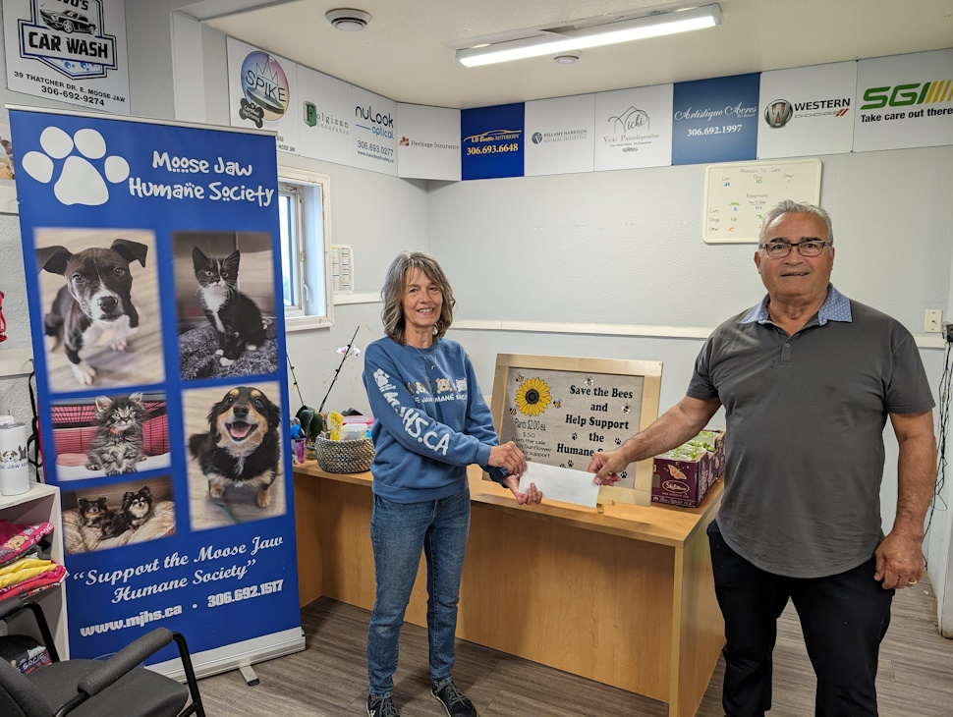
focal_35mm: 24
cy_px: 358
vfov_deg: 56.9
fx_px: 662
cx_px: 476
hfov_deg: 71.5
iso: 52
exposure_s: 1/30
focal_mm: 6.9
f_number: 1.68
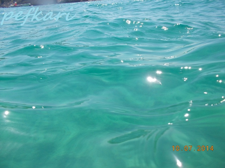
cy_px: 84
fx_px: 188
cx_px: 112
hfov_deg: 61.7
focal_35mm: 29
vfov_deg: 48.2
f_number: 3.3
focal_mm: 4.1
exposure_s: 1/640
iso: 80
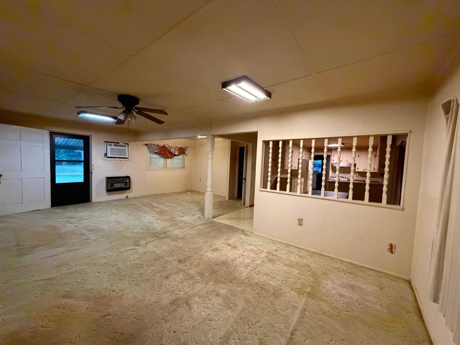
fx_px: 186
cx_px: 230
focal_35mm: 14
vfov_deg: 85.7
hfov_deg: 102.1
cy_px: 172
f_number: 2.2
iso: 1000
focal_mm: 2.2
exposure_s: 1/60
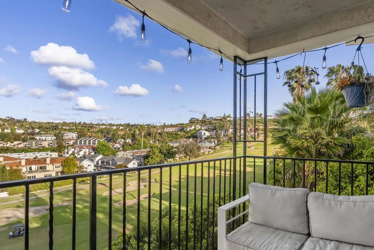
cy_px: 140
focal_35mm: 21
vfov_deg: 59.4
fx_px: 218
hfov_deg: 81.1
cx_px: 195
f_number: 8
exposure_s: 1/250
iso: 500
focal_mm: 16
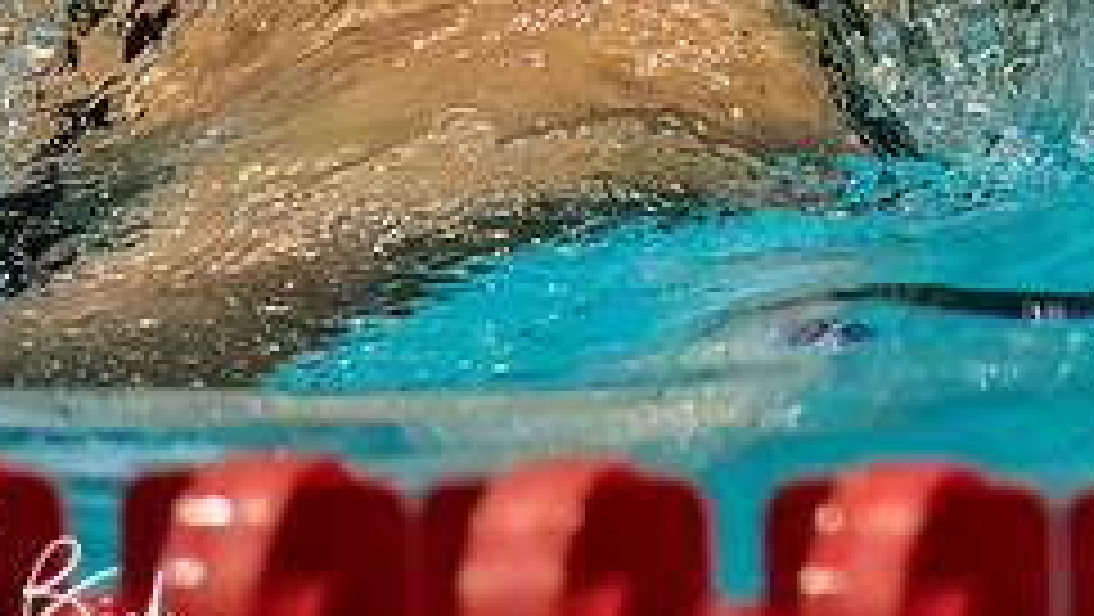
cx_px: 977
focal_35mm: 1354
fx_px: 39299
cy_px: -141
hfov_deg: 1.6
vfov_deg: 0.9
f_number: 2.8
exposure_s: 1/1000
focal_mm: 200
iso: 2500
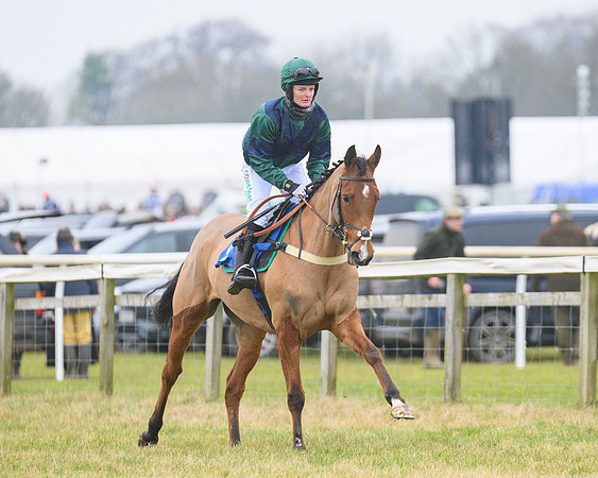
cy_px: 230
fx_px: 6703
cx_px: 306
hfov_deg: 5.1
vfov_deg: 4.1
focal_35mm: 379
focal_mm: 250
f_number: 5
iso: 1250
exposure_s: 1/1600
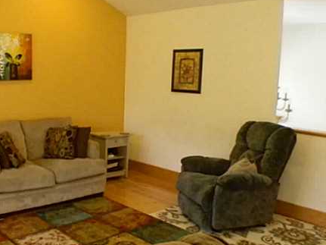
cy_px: 137
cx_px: 72
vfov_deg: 28.0
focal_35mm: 52
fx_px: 490
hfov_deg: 35.8
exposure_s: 1/13.8
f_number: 3.5
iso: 200
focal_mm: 5
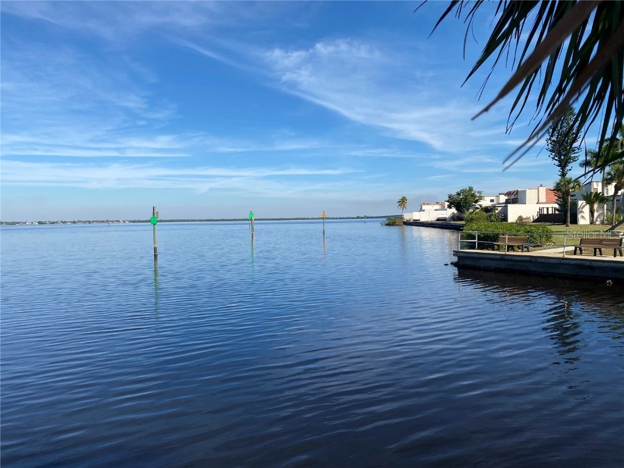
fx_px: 469
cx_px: 312
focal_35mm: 26
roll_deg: +0.6
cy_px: 234
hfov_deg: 67.3
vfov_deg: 53.1
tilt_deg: -1.9
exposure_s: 1/3300
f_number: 1.8
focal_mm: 4.25
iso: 32
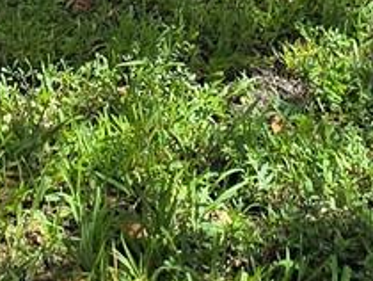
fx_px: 1068
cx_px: 91
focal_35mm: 99
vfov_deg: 9.7
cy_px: -658
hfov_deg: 19.7
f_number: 2.2
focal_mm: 2.2
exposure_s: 1/984
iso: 50
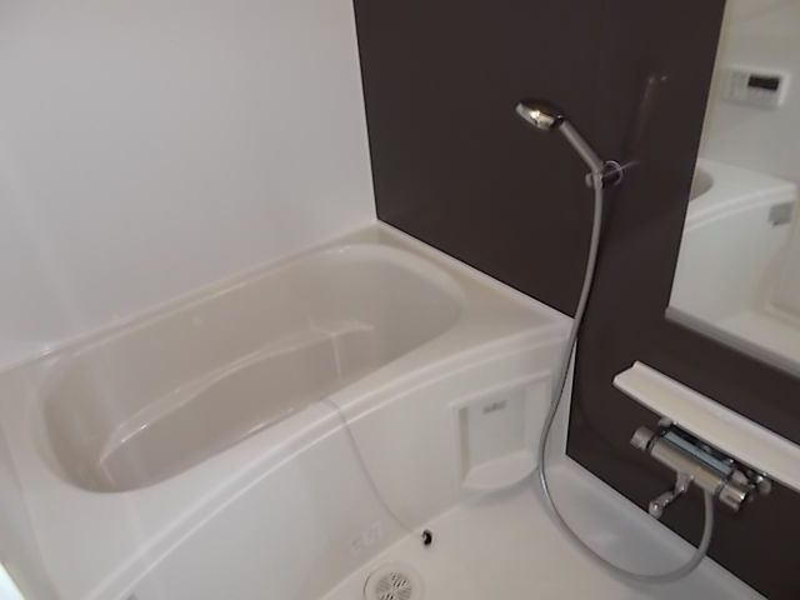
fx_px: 601
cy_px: 300
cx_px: 400
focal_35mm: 26
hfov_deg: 67.3
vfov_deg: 53.1
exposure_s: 1/25
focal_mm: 4.6
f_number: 3.2
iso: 200
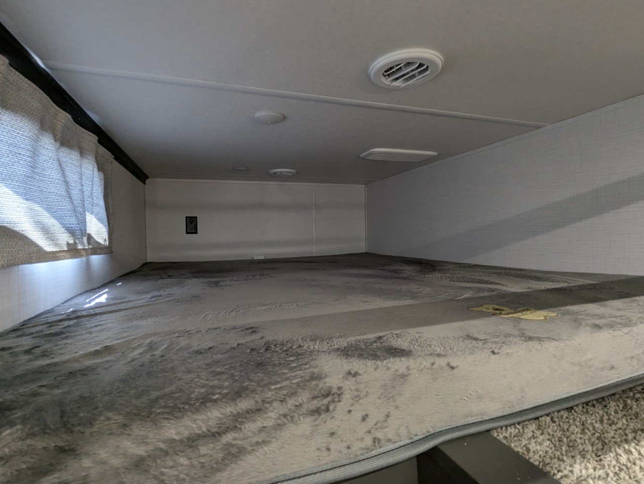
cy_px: 240
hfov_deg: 91.0
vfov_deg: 74.8
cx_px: 321
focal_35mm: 17
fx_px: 317
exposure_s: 1/47
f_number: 2.2
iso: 216
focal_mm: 2.35
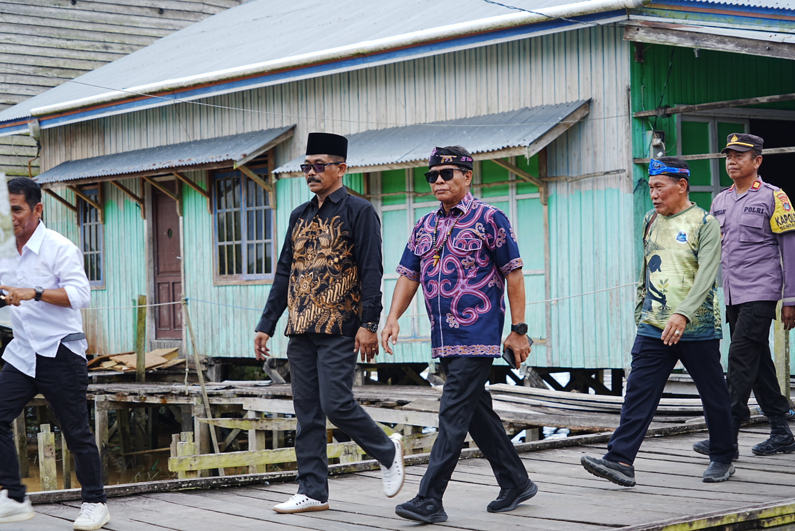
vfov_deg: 17.5
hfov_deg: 26.0
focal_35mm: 78
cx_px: 398
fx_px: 1724
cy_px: 266
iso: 80
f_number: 5.6
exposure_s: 1/160
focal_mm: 78
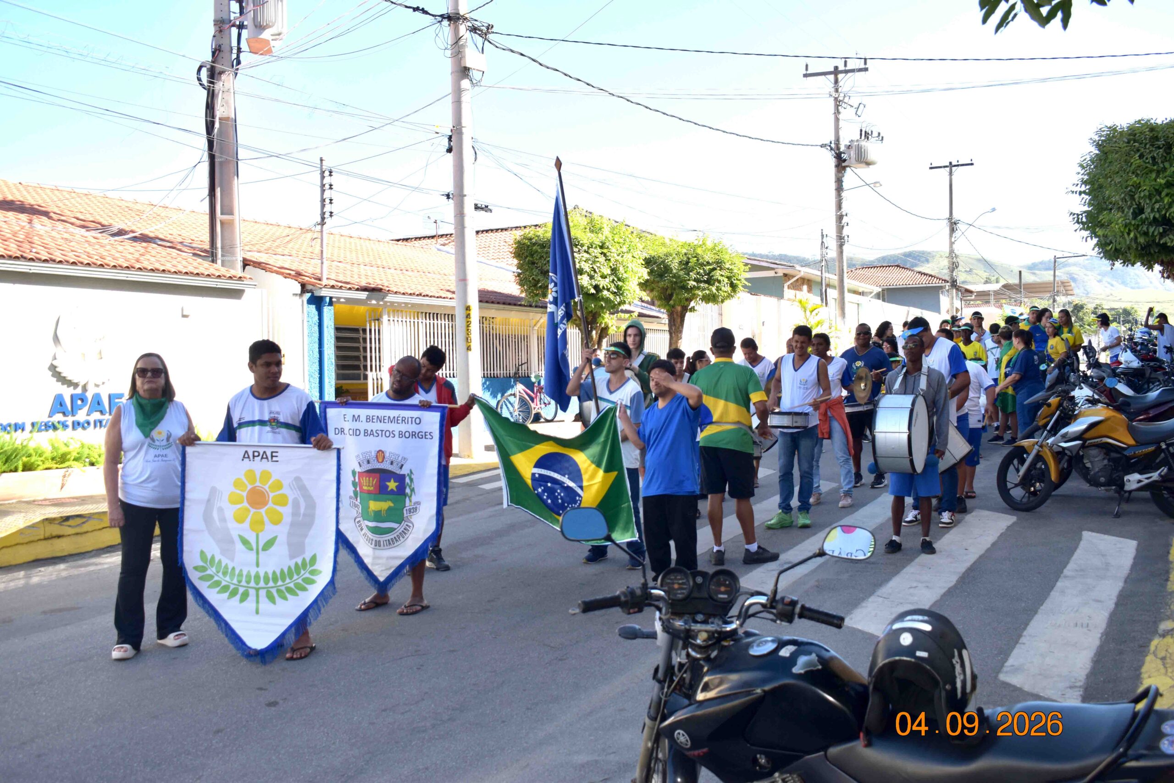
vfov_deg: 38.4
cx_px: 587
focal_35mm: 34
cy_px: 392
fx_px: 1125
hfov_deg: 55.1
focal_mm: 23
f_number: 6.3
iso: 100
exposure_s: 1/200
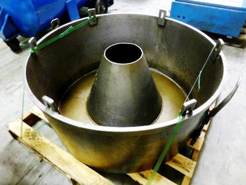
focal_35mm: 24
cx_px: 123
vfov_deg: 56.8
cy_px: 92
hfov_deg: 71.6
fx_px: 171
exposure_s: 1/4
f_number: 3.3
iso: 400
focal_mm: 4.3
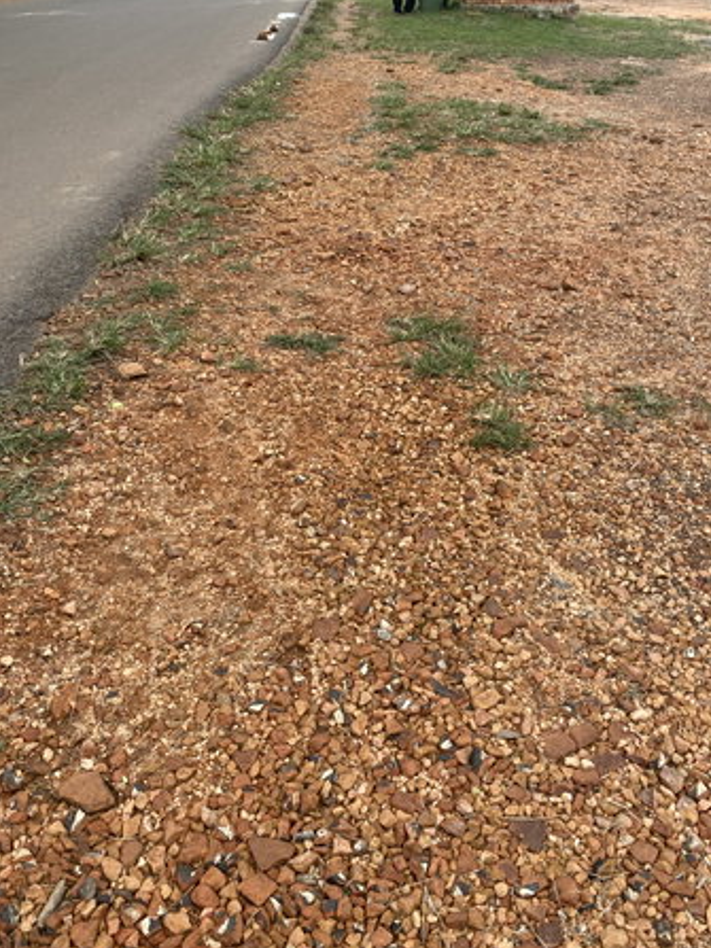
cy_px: 408
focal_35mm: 31
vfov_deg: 58.1
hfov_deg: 45.2
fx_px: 849
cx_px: 422
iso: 32
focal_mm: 4.25
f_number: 1.8
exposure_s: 1/1016
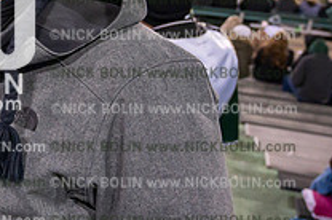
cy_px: 35
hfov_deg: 26.4
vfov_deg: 20.0
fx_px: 617
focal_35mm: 67
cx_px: -78
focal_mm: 24
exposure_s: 1/640
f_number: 4.5
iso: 5000
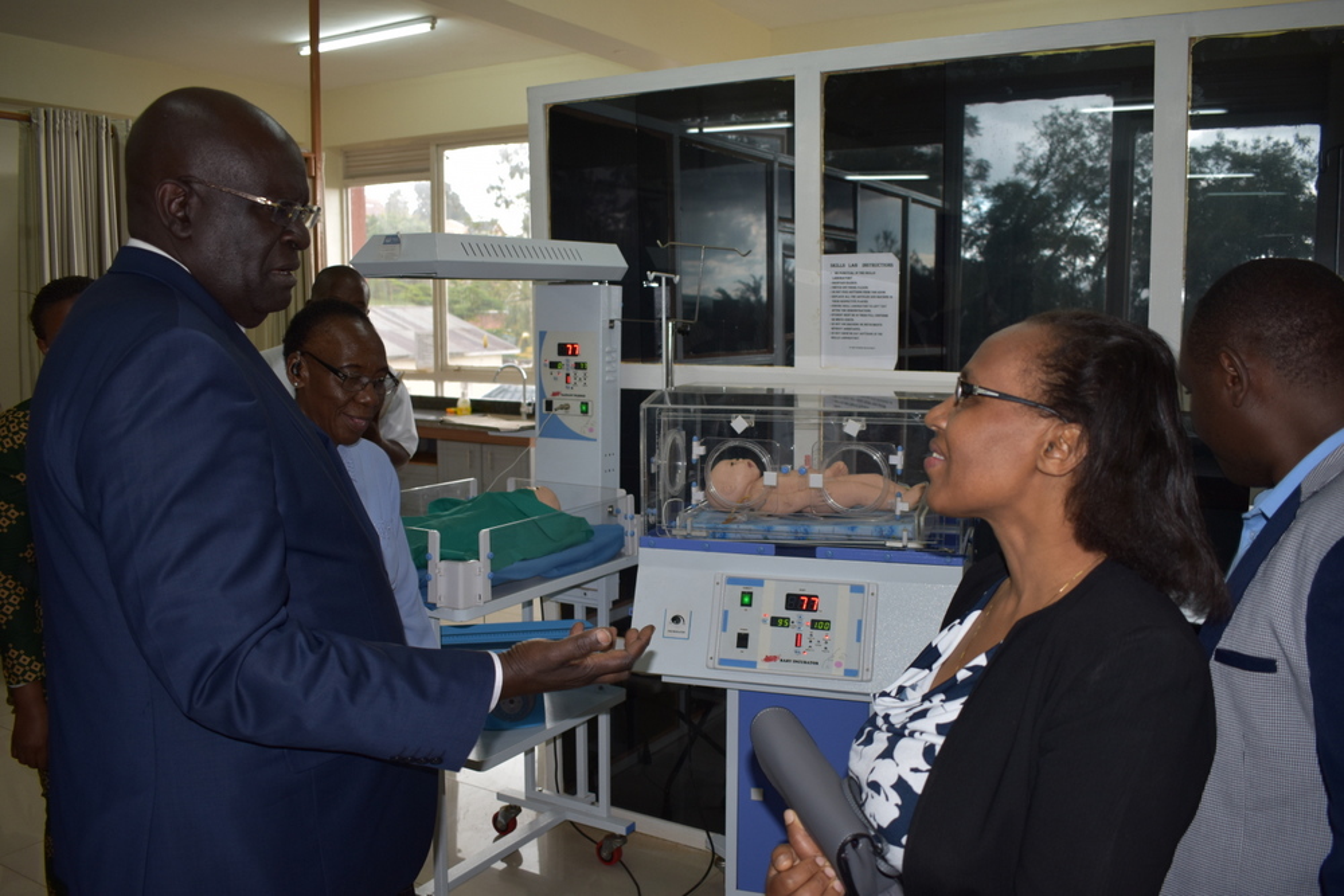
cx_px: 672
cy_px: 448
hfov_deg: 61.9
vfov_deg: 43.6
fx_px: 1120
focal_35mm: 30
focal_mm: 20
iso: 320
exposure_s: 1/60
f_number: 3.8
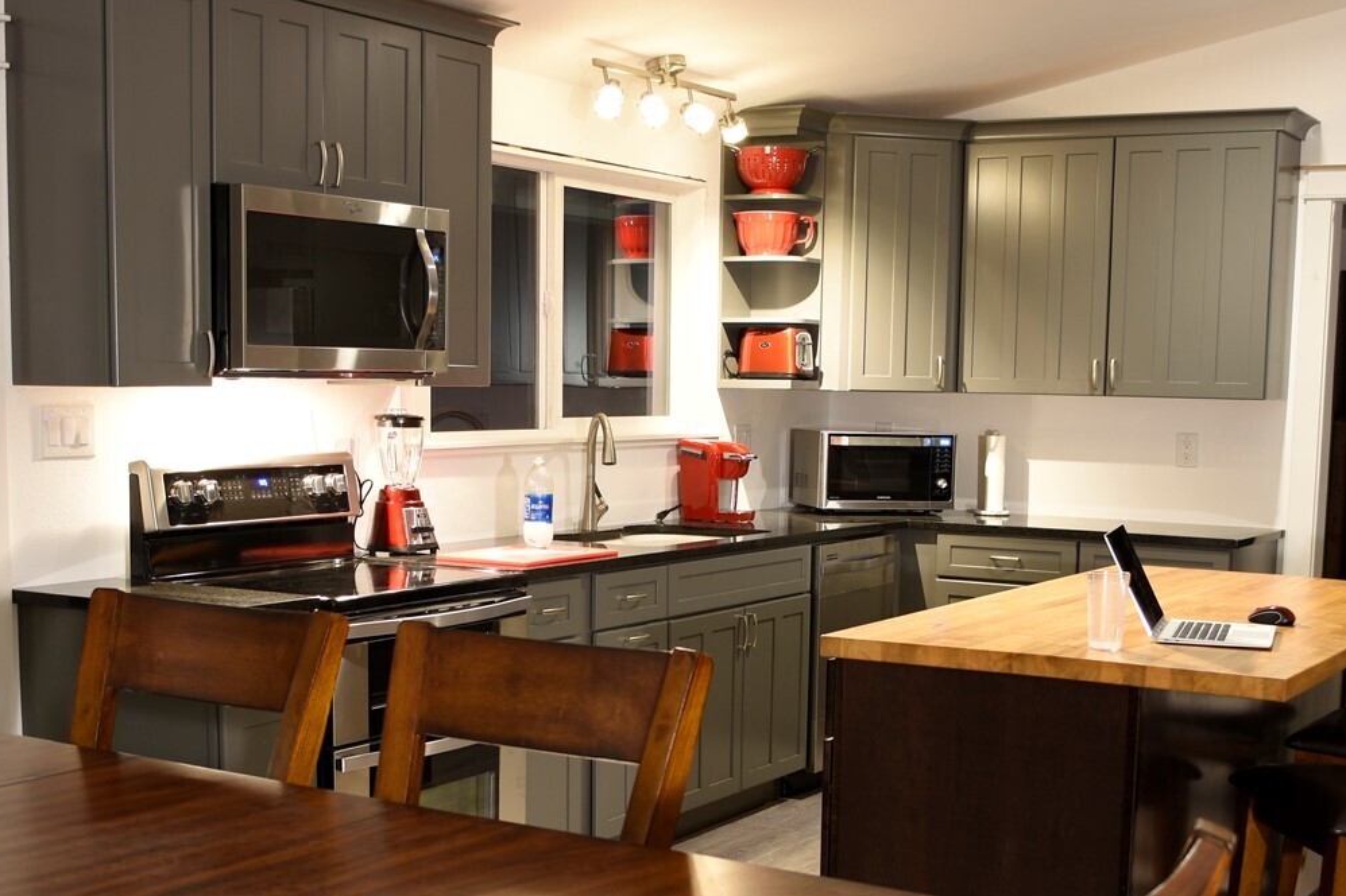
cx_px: 655
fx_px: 1906
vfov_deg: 26.2
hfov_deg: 38.9
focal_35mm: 51
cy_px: 665
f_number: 3.8
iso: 100
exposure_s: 2.5
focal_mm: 20
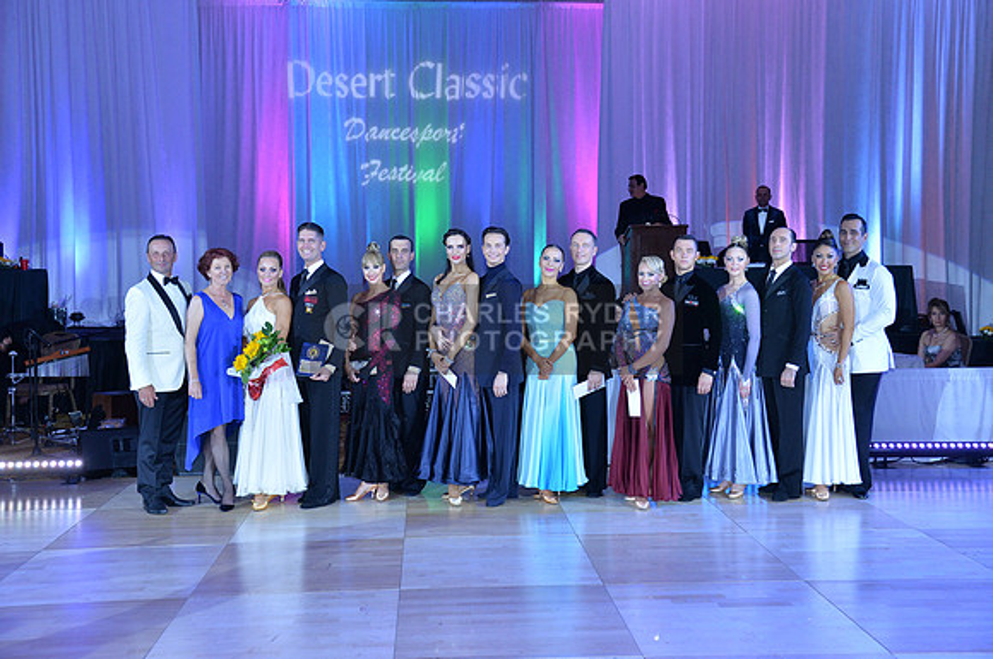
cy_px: 330
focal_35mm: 38
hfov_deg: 50.8
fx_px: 1047
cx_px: 496
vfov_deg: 35.0
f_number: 5
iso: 2000
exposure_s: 1/250
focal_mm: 38
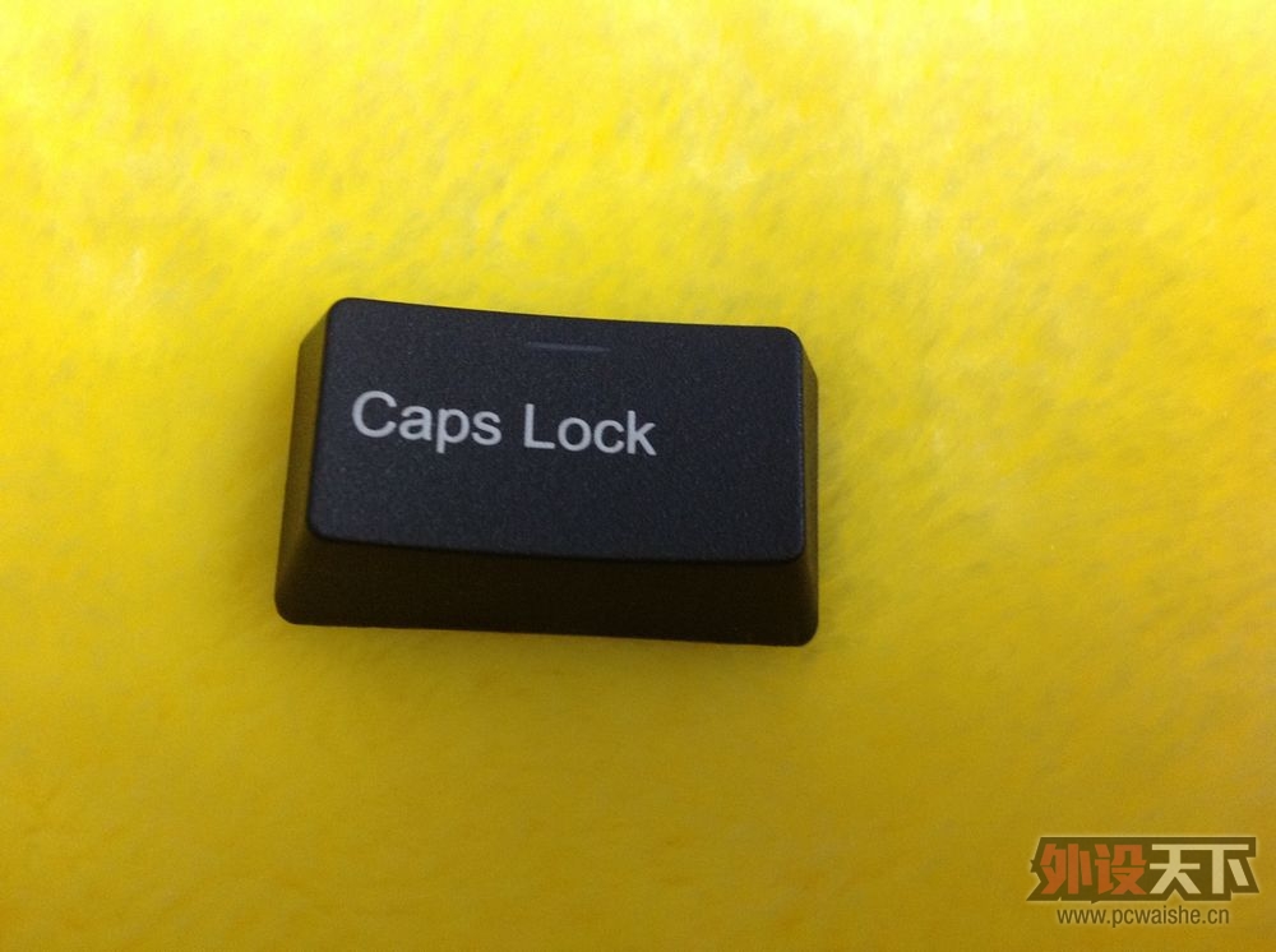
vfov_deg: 40.6
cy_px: 476
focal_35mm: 35
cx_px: 638
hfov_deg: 52.7
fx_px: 1288
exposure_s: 1/17
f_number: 2.4
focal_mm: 4.28
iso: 200
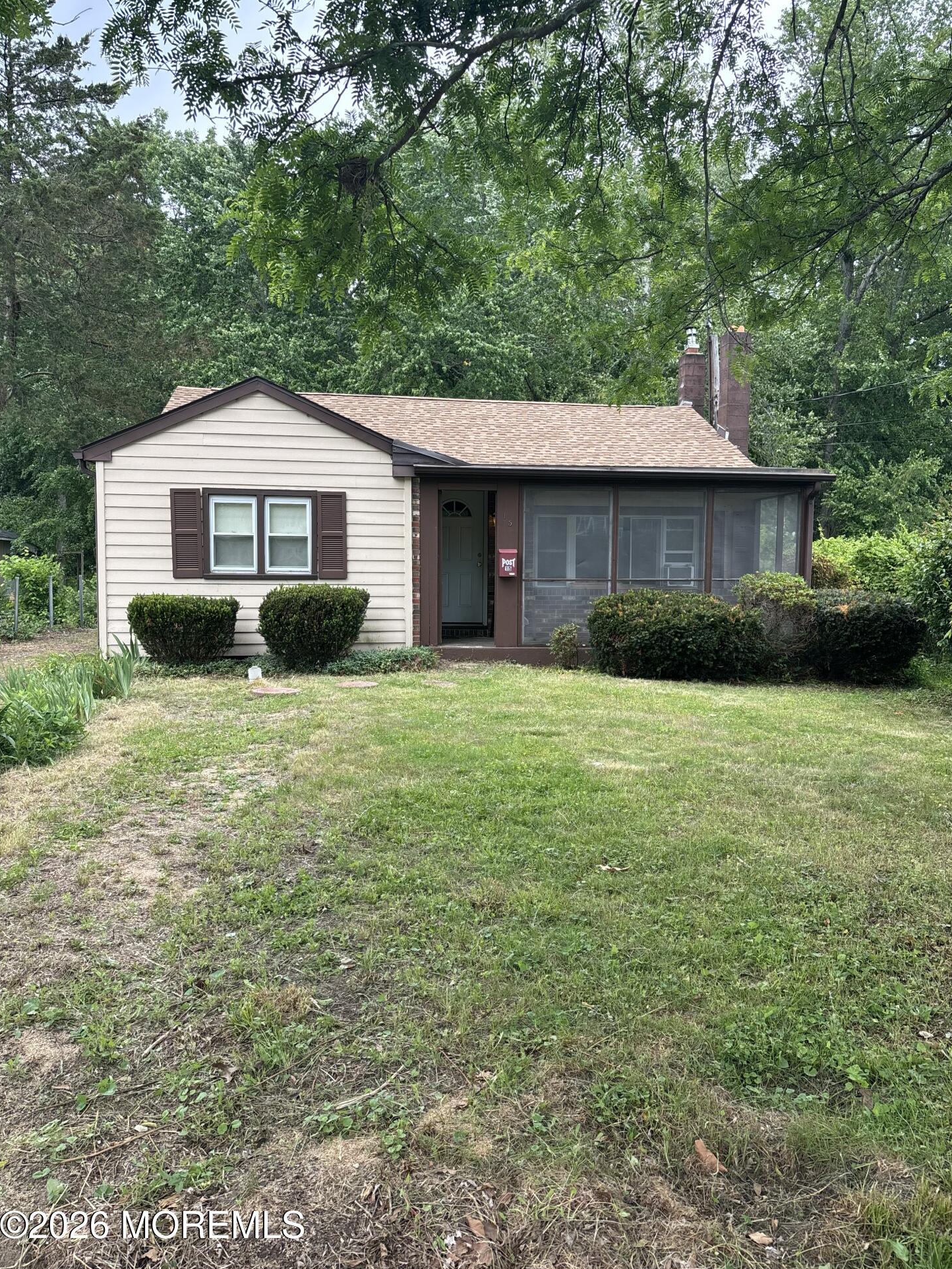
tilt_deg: -5.1
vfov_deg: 65.3
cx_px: 491
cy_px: 627
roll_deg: -0.4
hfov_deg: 51.3
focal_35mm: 27
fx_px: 990
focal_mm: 5.96
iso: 50
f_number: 1.6
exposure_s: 1/565
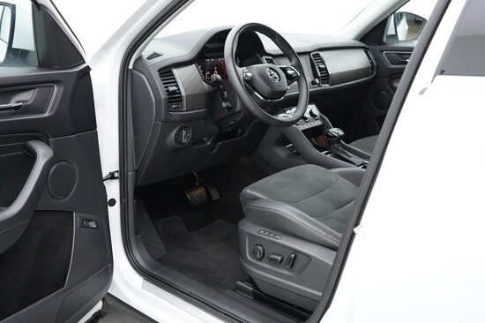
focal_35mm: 36
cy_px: 162
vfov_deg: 36.8
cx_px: 242
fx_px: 485
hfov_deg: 53.2
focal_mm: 24
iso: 4000
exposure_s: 1/800
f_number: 2.8
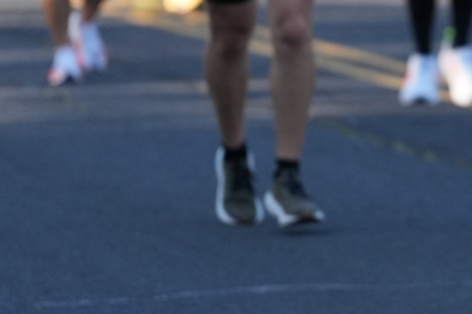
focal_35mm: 810
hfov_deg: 2.5
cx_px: 576
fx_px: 10610
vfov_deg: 1.7
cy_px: -95
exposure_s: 1/2000
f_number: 2.8
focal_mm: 200
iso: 640
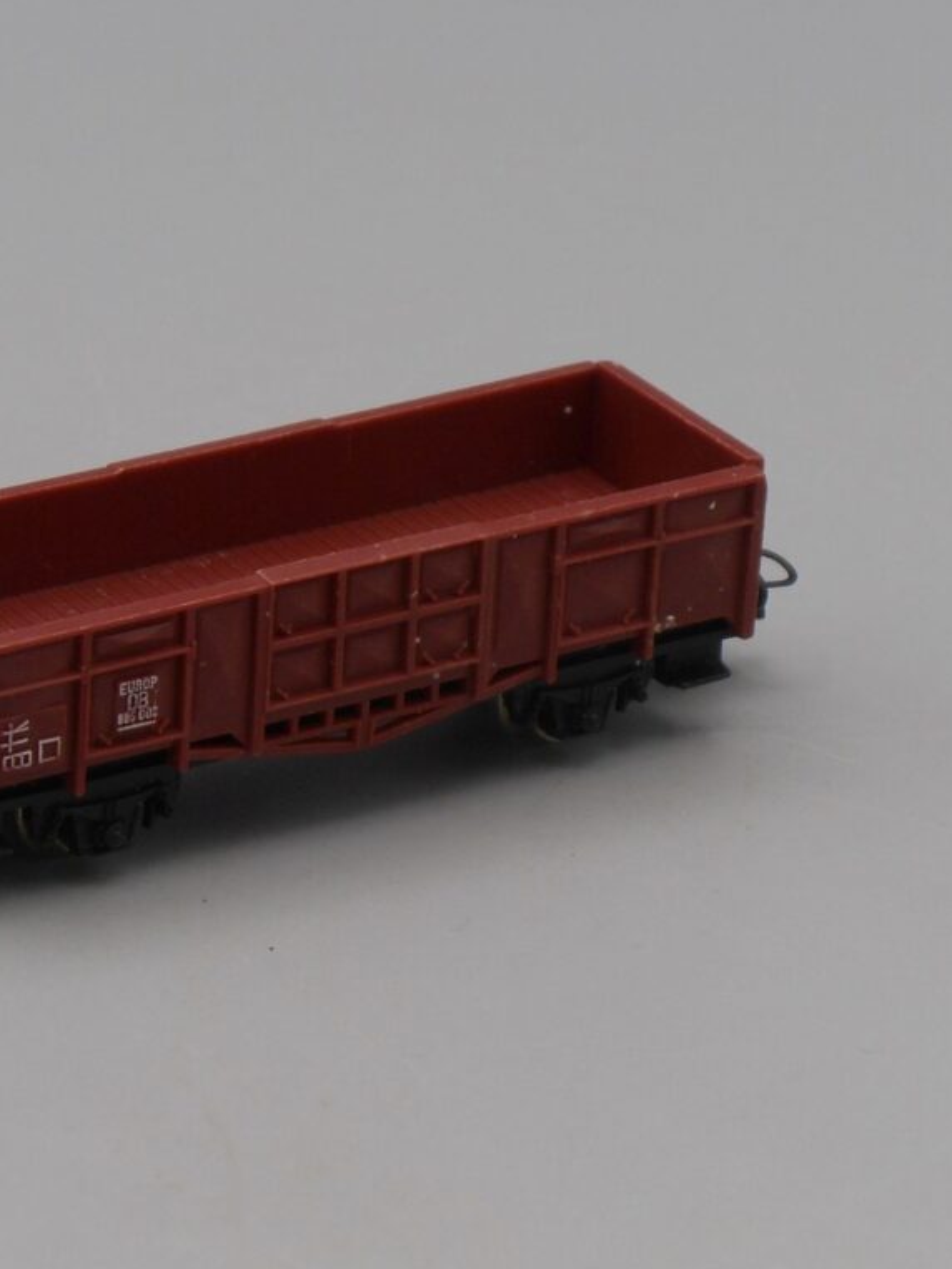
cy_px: 634
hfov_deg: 10.5
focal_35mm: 141
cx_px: 306
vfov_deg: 14.0
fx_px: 5172
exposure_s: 1/60
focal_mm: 18.8
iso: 80
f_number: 5.1
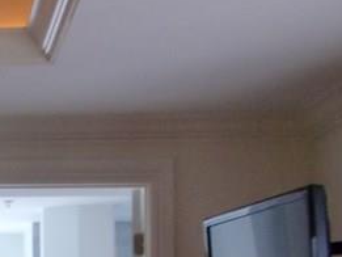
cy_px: 435
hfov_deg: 13.0
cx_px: -220
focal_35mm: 141
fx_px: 1394
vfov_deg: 10.0
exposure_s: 1/60
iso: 250
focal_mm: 6.3
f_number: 2.8
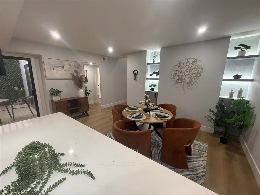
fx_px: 105
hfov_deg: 102.1
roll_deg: -0.5
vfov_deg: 85.7
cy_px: 98
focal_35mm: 14
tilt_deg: -9.9
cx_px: 130
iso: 400
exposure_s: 1/120
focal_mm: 2.22
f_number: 2.2
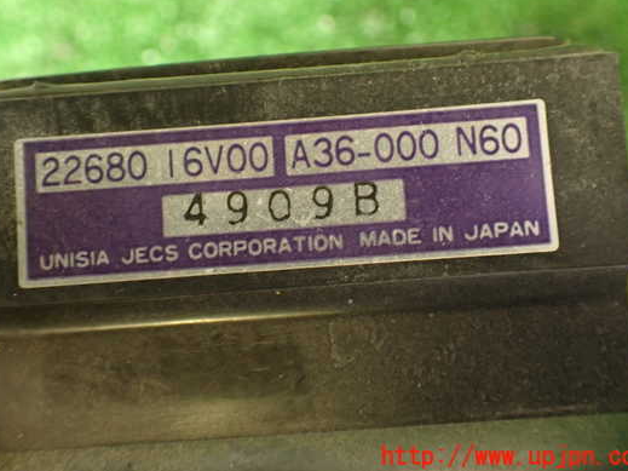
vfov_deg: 38.6
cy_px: 200
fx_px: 671
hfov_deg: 50.1
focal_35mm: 37
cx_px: 292
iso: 250
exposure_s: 1/30
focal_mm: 5.79
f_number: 2.4
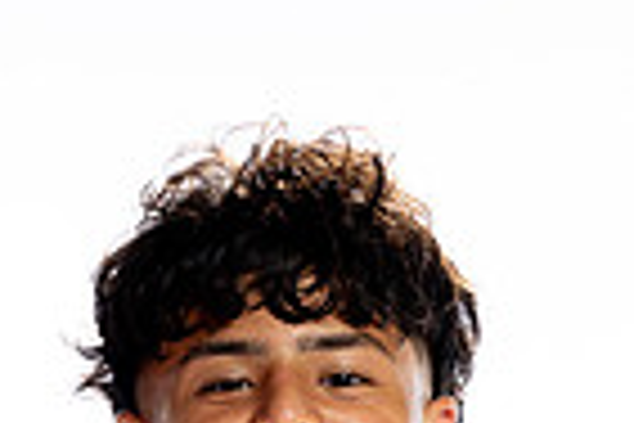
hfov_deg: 11.5
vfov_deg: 7.3
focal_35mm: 179
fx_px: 3152
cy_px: 954
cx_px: 360
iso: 800
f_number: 8
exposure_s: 1/250
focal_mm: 56
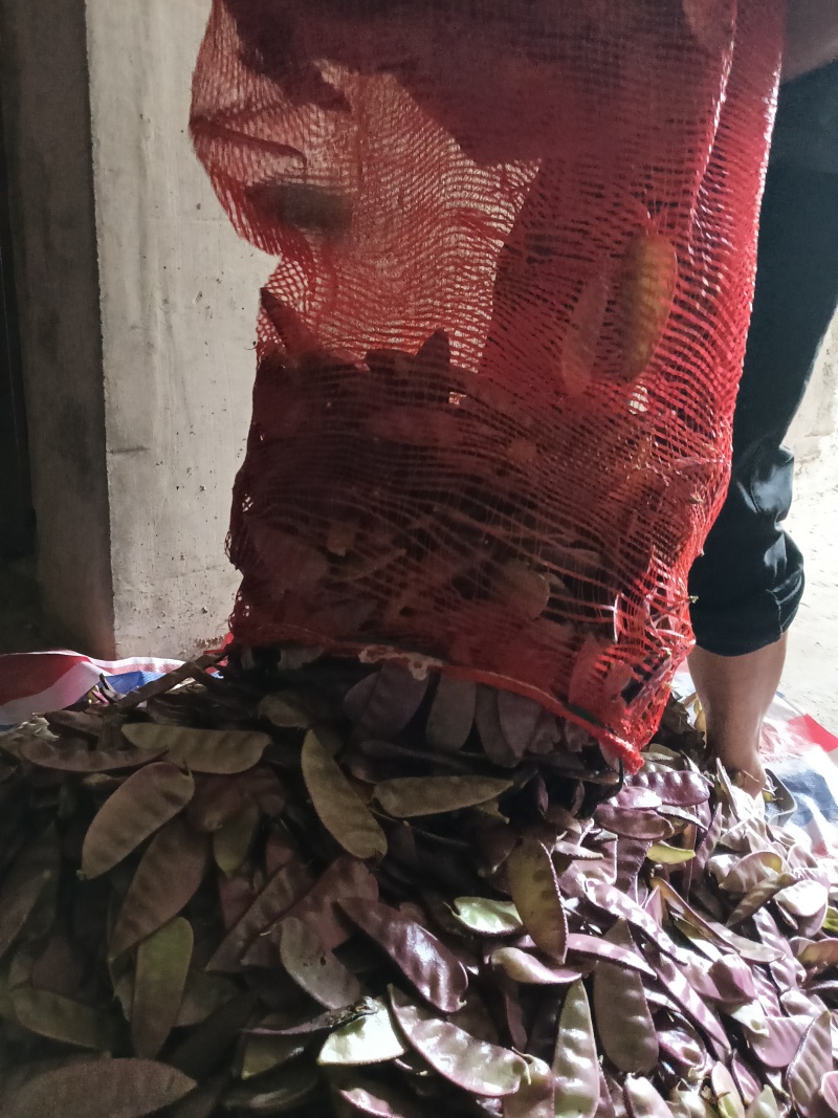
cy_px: 559
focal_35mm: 27
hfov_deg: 51.3
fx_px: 872
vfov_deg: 65.3
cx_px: 419
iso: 1600
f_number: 1.8
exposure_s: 1/100
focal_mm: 3.61
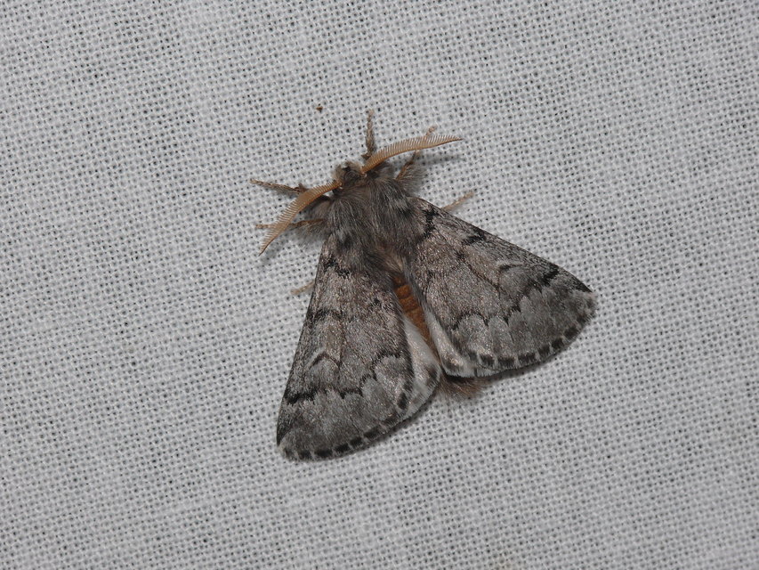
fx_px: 5131
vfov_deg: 6.4
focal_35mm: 234
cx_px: 380
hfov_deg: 8.5
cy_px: 285
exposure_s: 1/640
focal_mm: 49.4
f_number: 11
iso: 100
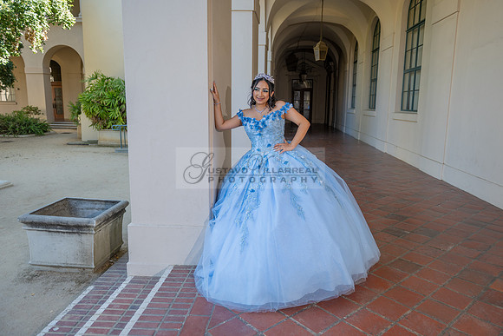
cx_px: 263
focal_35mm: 25
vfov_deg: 51.2
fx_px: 350
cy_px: 161
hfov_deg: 71.3
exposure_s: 1/200
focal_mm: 24
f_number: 3.2
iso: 200
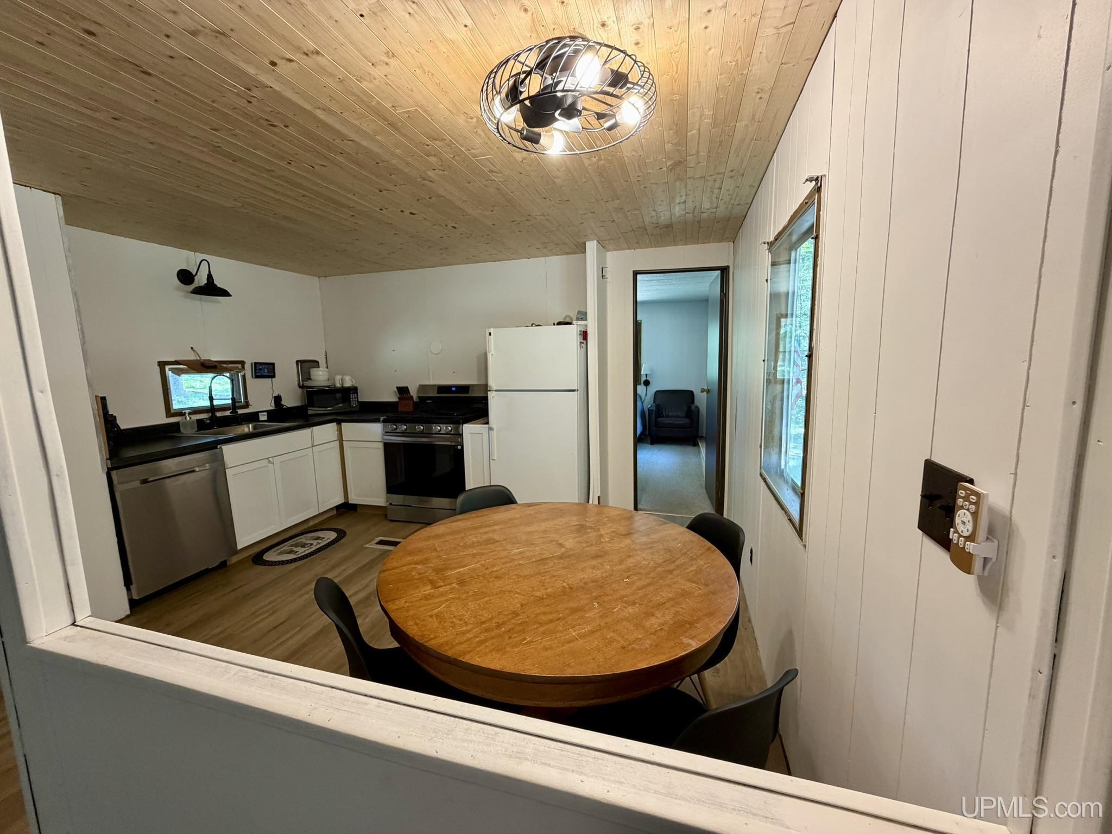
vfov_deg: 85.7
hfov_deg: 102.1
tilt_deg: -8.0
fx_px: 450
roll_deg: +1.5
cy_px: 417
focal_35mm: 14
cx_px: 556
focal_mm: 2.22
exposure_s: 1/60
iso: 250
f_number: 2.2
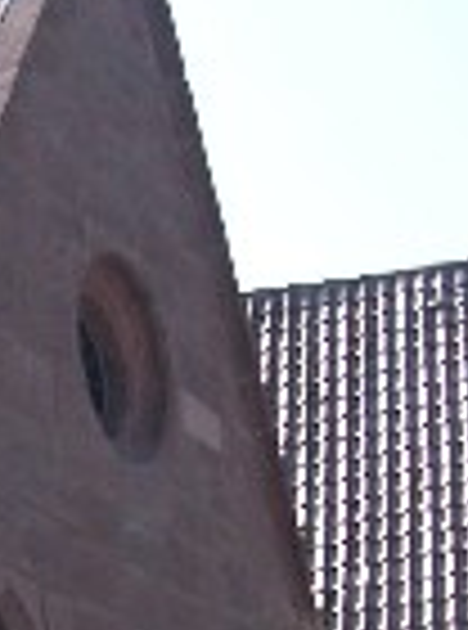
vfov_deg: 14.8
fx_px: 2376
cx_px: -184
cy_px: 686
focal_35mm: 131
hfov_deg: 10.9
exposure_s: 1/495
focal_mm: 6.6
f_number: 3
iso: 100
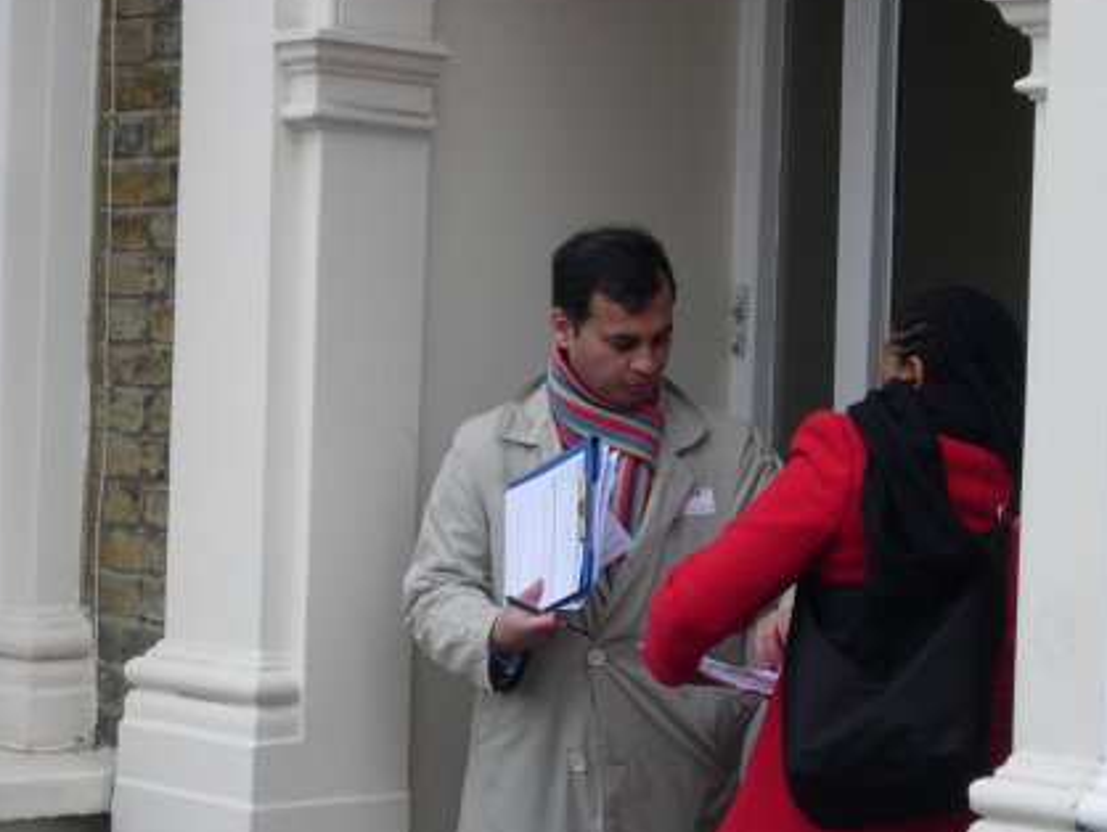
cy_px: 412
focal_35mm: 112
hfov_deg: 17.6
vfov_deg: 13.2
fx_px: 3584
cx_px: 534
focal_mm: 21.3
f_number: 4.6
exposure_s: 1/124
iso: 64
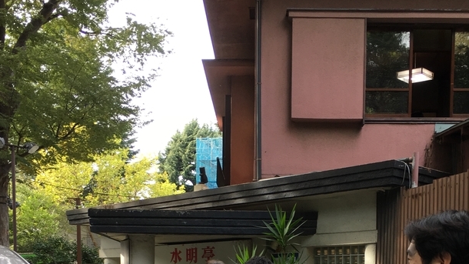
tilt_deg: -3.0
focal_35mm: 53
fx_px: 659
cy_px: 321
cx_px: 266
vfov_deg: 21.0
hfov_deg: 39.1
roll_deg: -1.6
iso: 25
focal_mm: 4.15
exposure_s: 1/120
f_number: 2.2
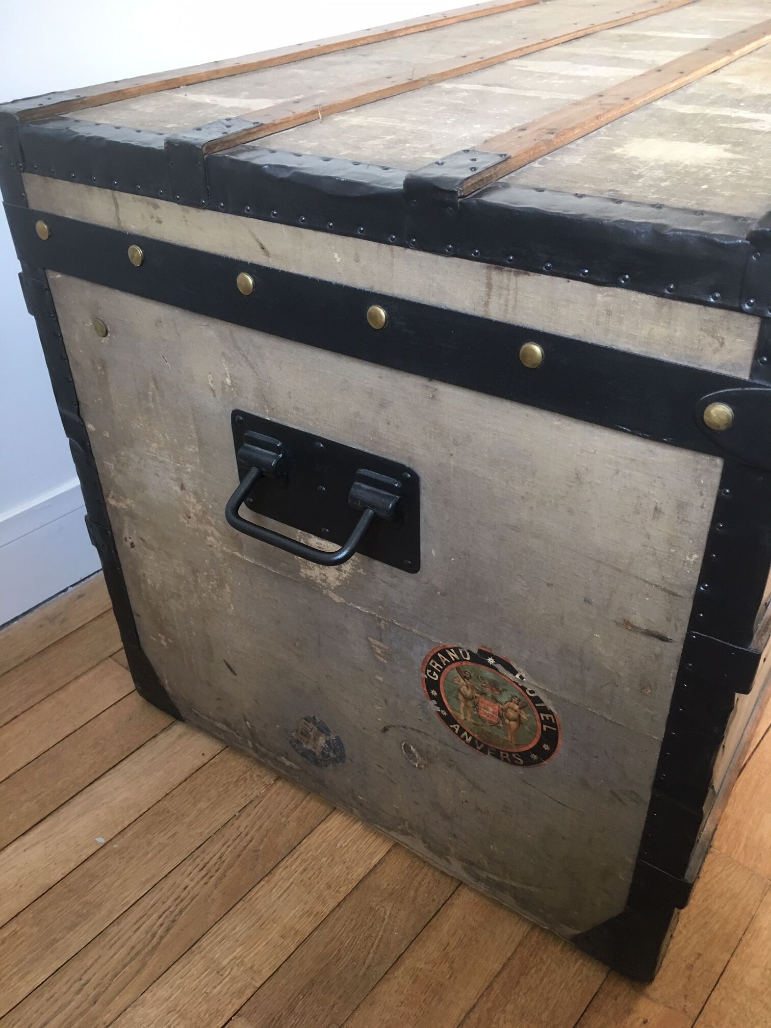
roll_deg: +1.6
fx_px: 861
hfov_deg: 48.2
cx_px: 386
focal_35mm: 29
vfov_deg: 61.7
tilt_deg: -34.8
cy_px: 514
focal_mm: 4.15
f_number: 2.2
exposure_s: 1/33
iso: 125
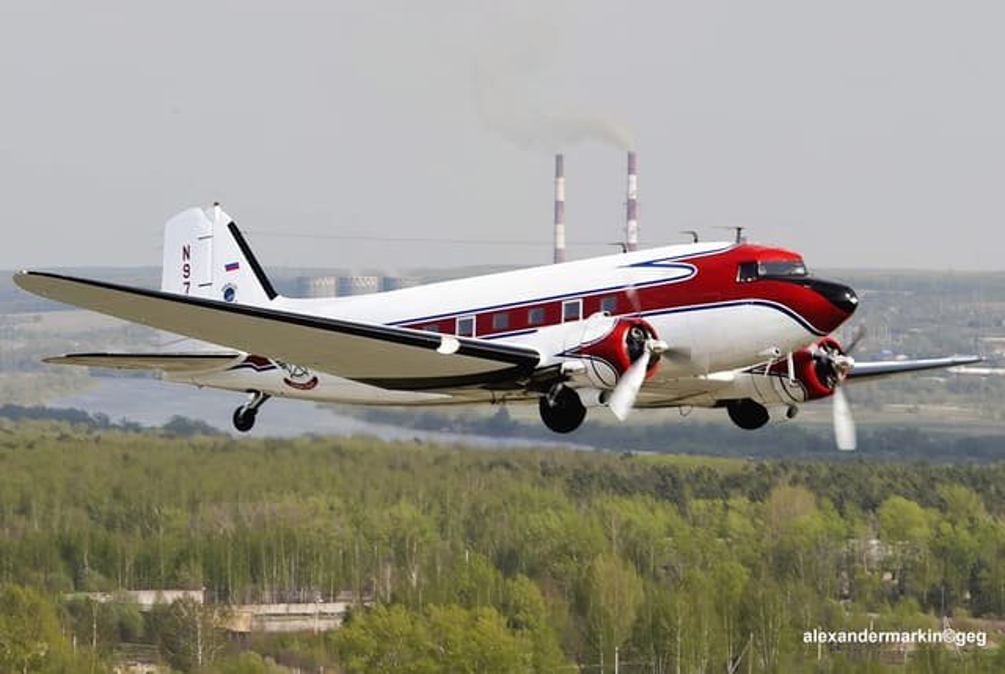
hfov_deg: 12.1
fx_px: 4753
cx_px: 502
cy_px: 337
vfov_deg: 8.1
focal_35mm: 170
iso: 500
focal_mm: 170
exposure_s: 1/640
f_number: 11
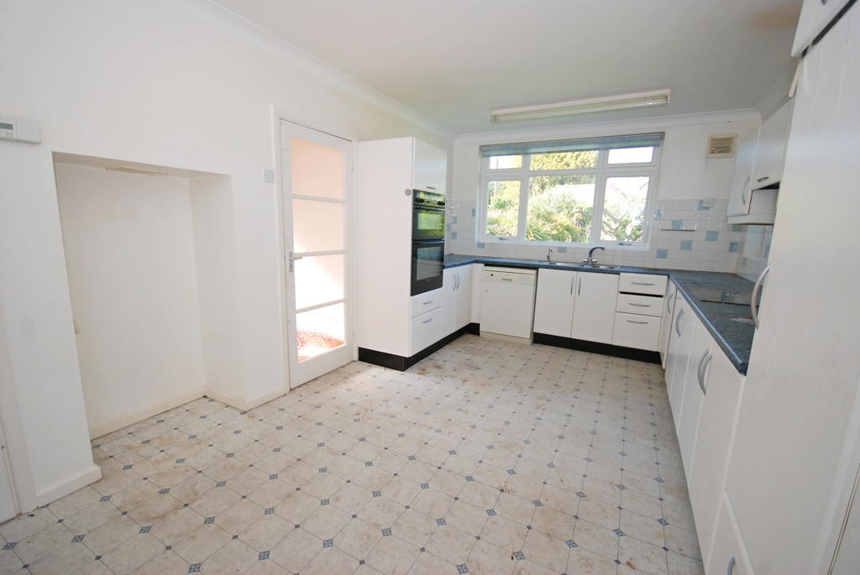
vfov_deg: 77.5
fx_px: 359
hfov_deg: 100.3
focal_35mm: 15
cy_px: 288
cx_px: 430
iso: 200
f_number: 4.5
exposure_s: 1/80
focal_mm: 10
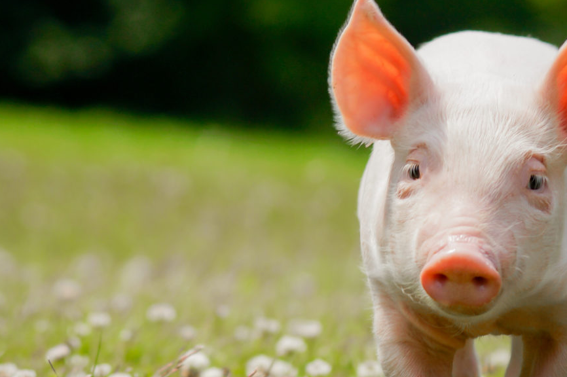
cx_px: 500
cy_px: 191
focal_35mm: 399
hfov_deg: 5.2
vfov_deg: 3.4
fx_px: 6279
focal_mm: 120
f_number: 5.6
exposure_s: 1/500
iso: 100
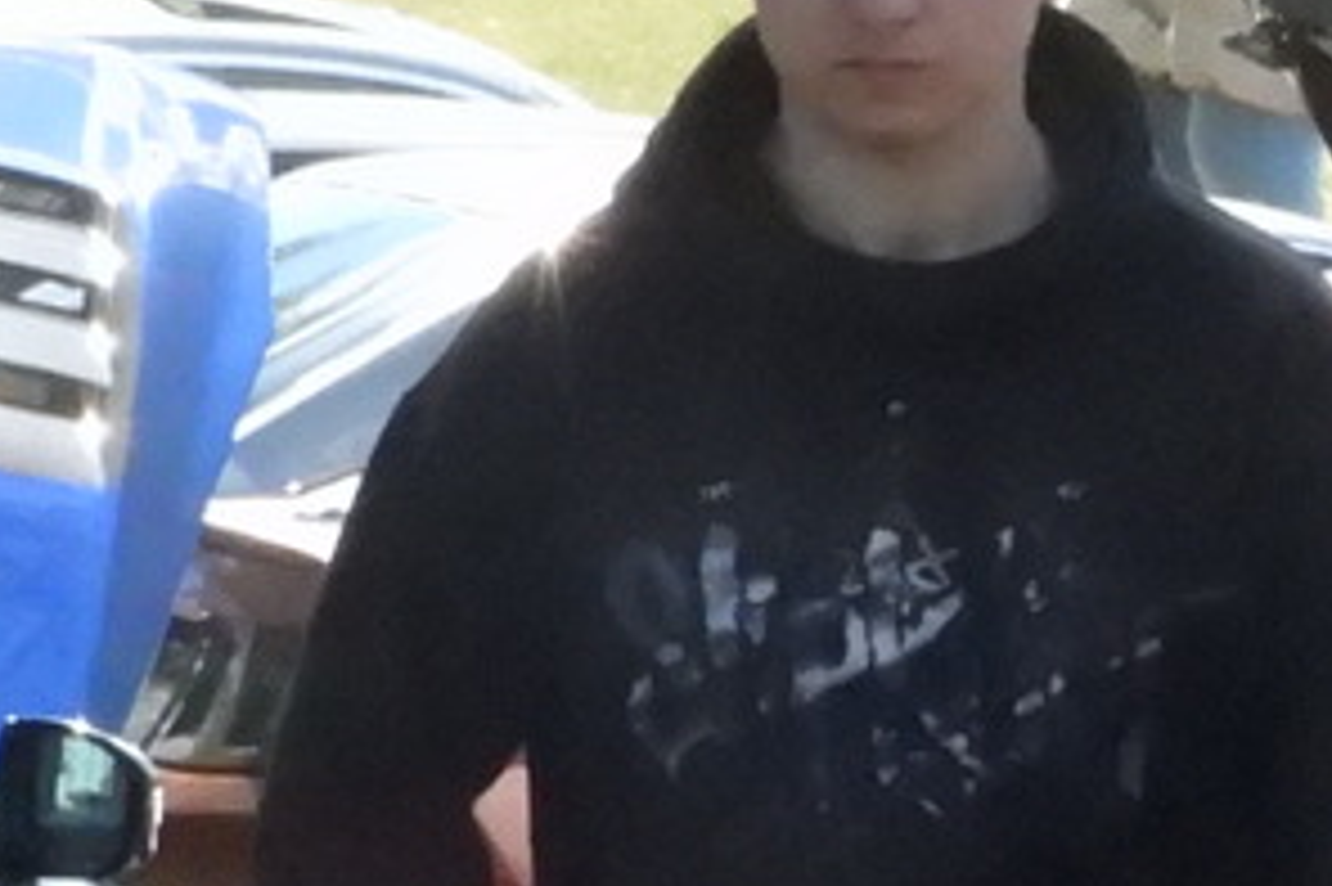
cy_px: 1097
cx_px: 2534
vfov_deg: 3.4
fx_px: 15124
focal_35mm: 409
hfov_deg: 5.0
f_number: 8
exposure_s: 1/2000
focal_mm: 17.5
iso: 3200
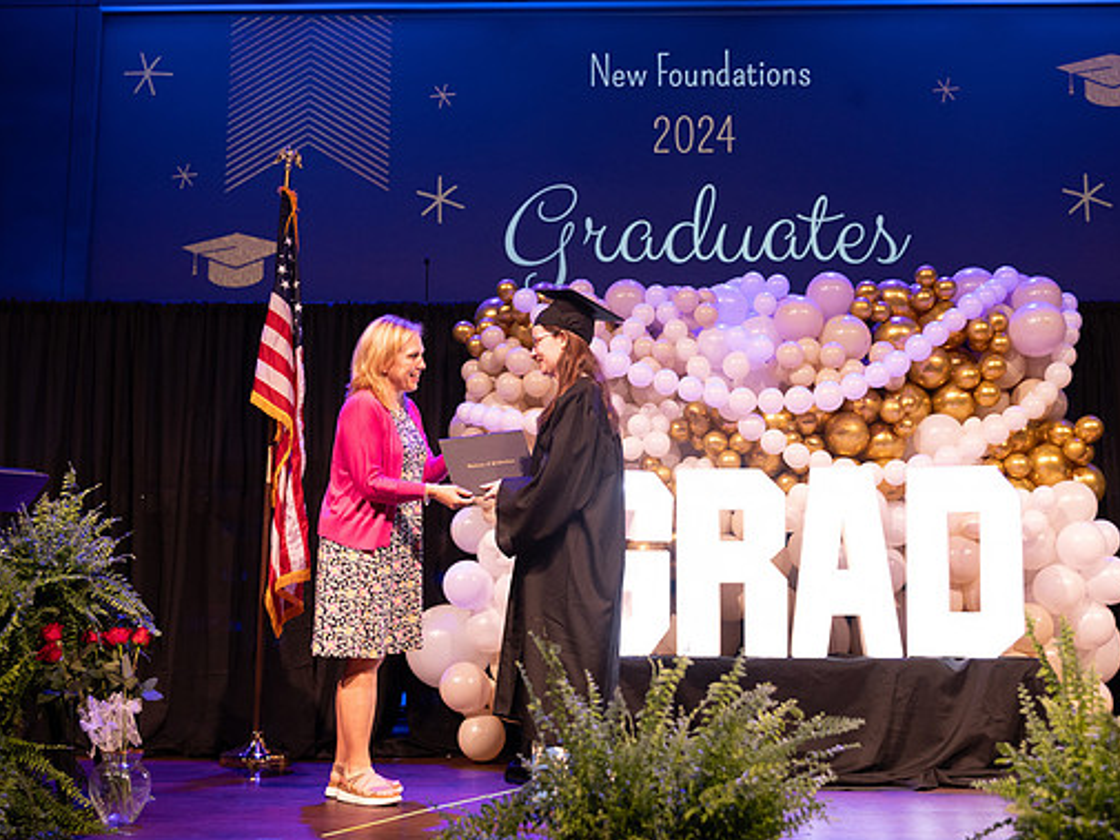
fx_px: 1359
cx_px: 550
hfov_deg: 44.8
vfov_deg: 34.4
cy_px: 424
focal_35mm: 42
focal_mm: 38
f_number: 4
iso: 1600
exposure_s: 1/200
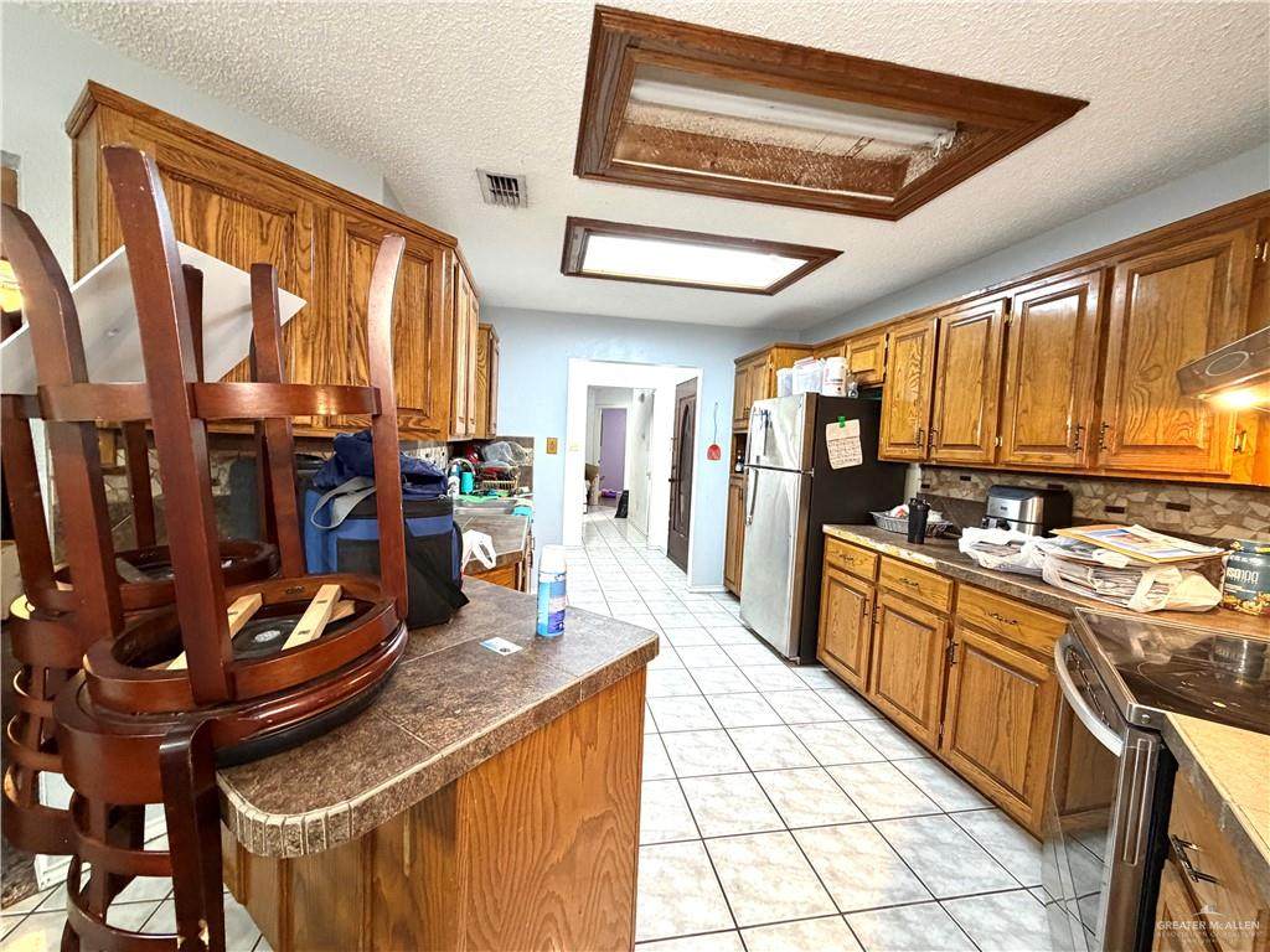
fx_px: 514
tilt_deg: -4.3
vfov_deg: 85.7
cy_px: 476
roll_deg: -2.2
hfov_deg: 102.1
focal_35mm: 14
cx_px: 635
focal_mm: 2.22
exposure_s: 1/60
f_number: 2.2
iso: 320
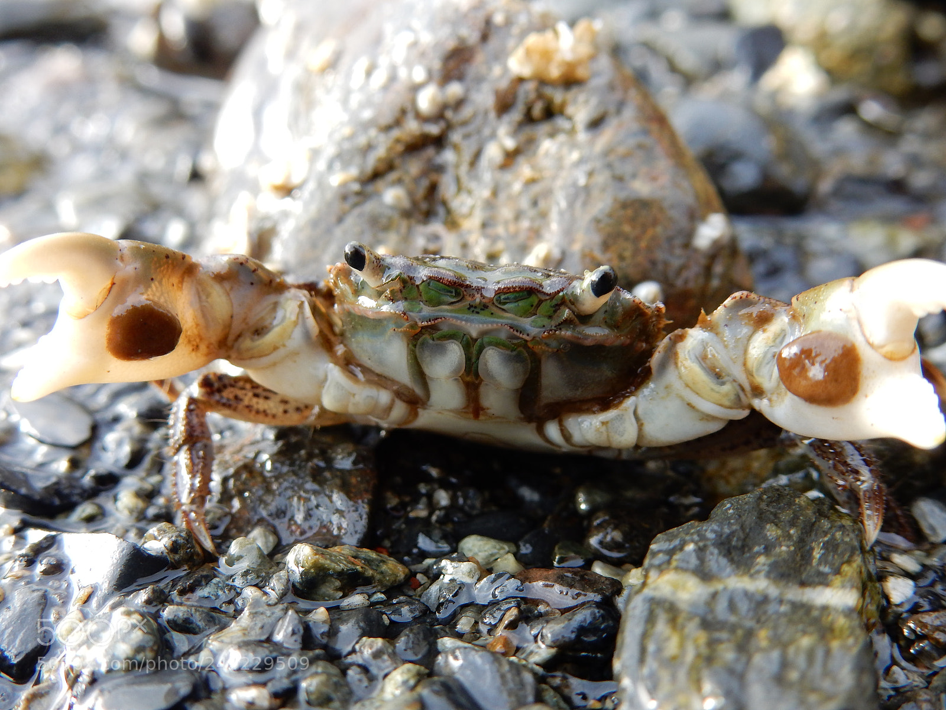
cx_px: 473
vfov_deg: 39.7
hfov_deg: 51.4
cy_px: 355
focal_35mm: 36
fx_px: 984
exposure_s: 1/40
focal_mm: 6.4
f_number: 4
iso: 125
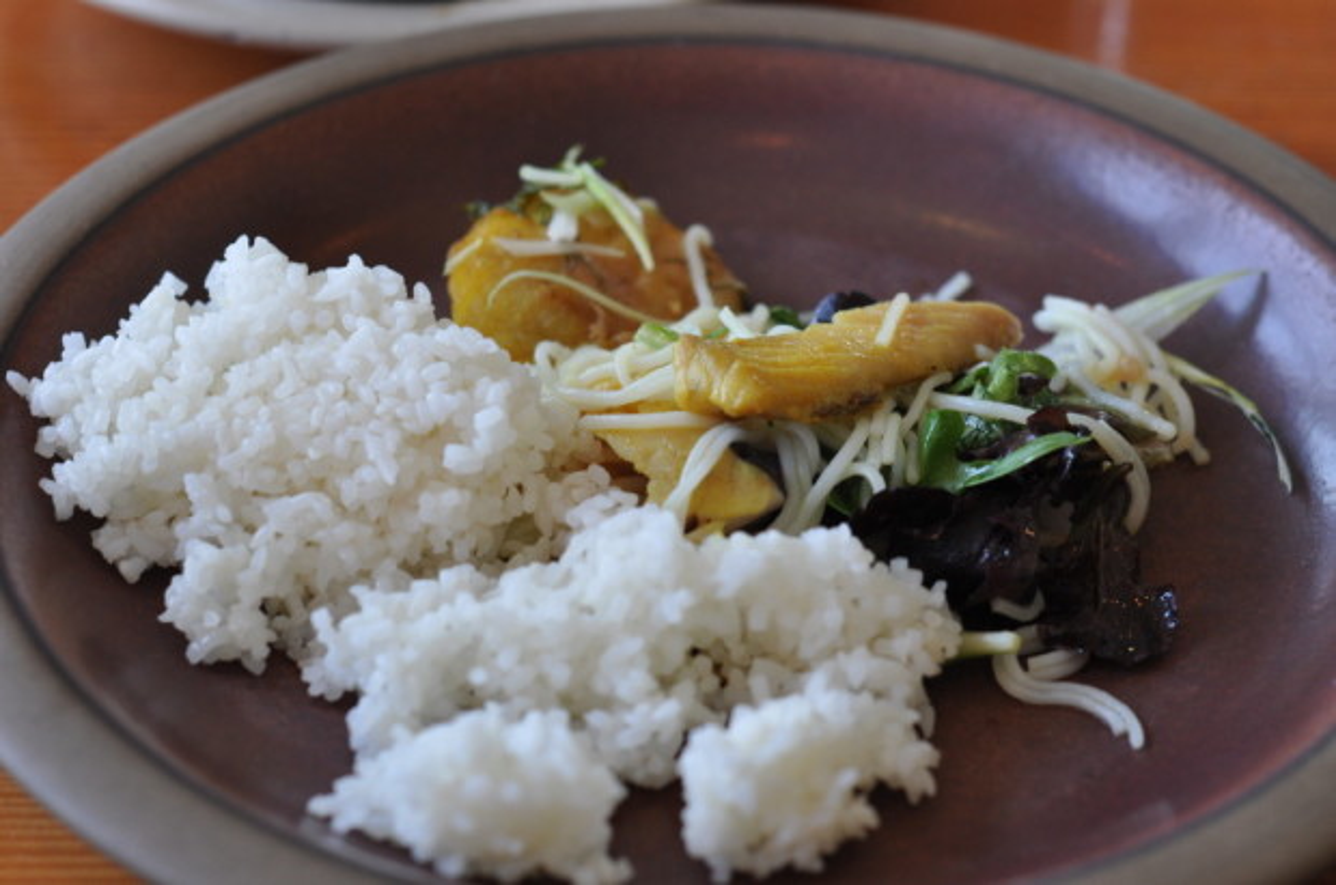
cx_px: 668
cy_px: 442
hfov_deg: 27.0
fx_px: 2778
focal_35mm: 75
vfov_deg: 18.1
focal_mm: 50
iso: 400
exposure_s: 1/60
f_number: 4
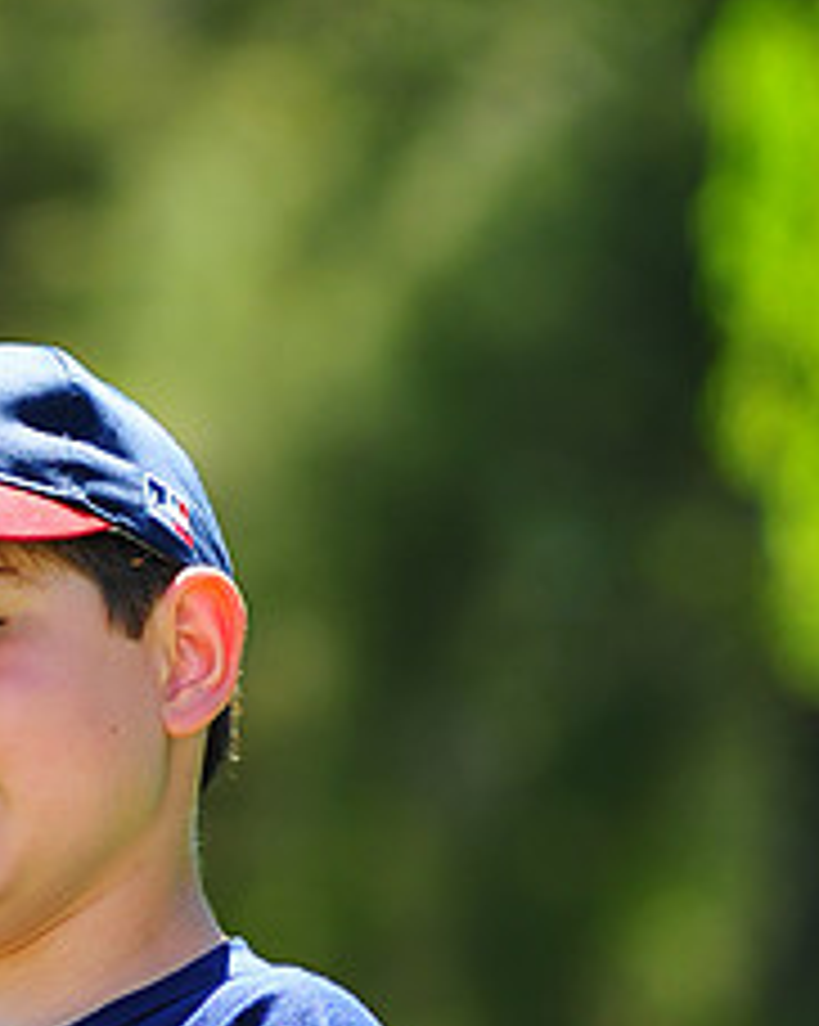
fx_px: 13046
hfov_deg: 3.6
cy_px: 1251
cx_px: -36
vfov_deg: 4.5
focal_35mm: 430
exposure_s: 1/400
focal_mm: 180
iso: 200
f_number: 5
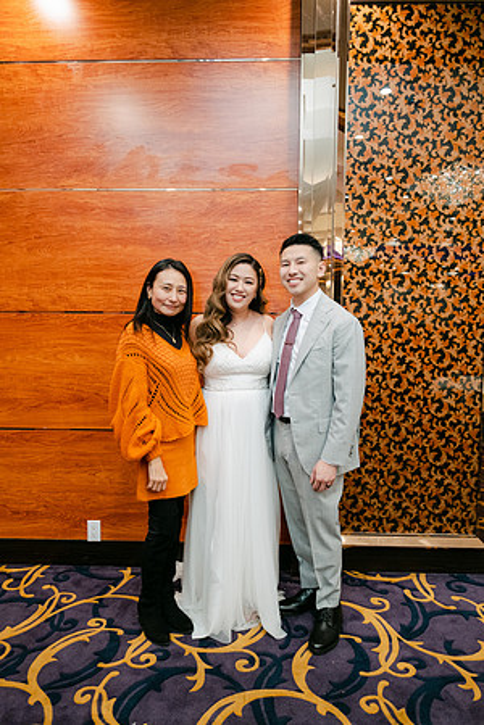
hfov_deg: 53.1
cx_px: 242
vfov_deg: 73.7
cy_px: 362
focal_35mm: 24
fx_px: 484
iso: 800
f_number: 2.8
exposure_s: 1/125
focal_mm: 16
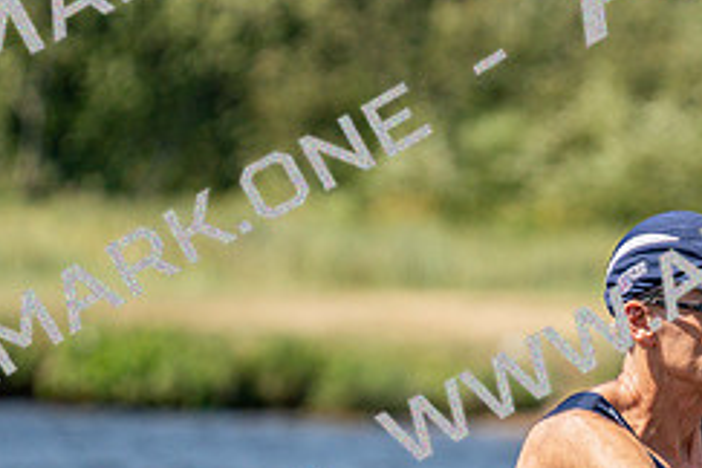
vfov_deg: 1.8
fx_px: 15092
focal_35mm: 774
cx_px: 734
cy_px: 469
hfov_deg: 2.7
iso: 320
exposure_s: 1/2000
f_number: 6.3
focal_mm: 324
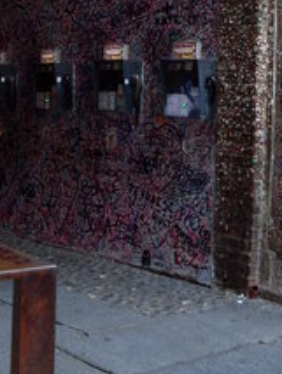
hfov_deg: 20.7
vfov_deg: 26.3
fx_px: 770
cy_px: 26
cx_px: 89
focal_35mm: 71
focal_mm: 6.3
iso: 100
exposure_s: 1/45
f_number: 2.8
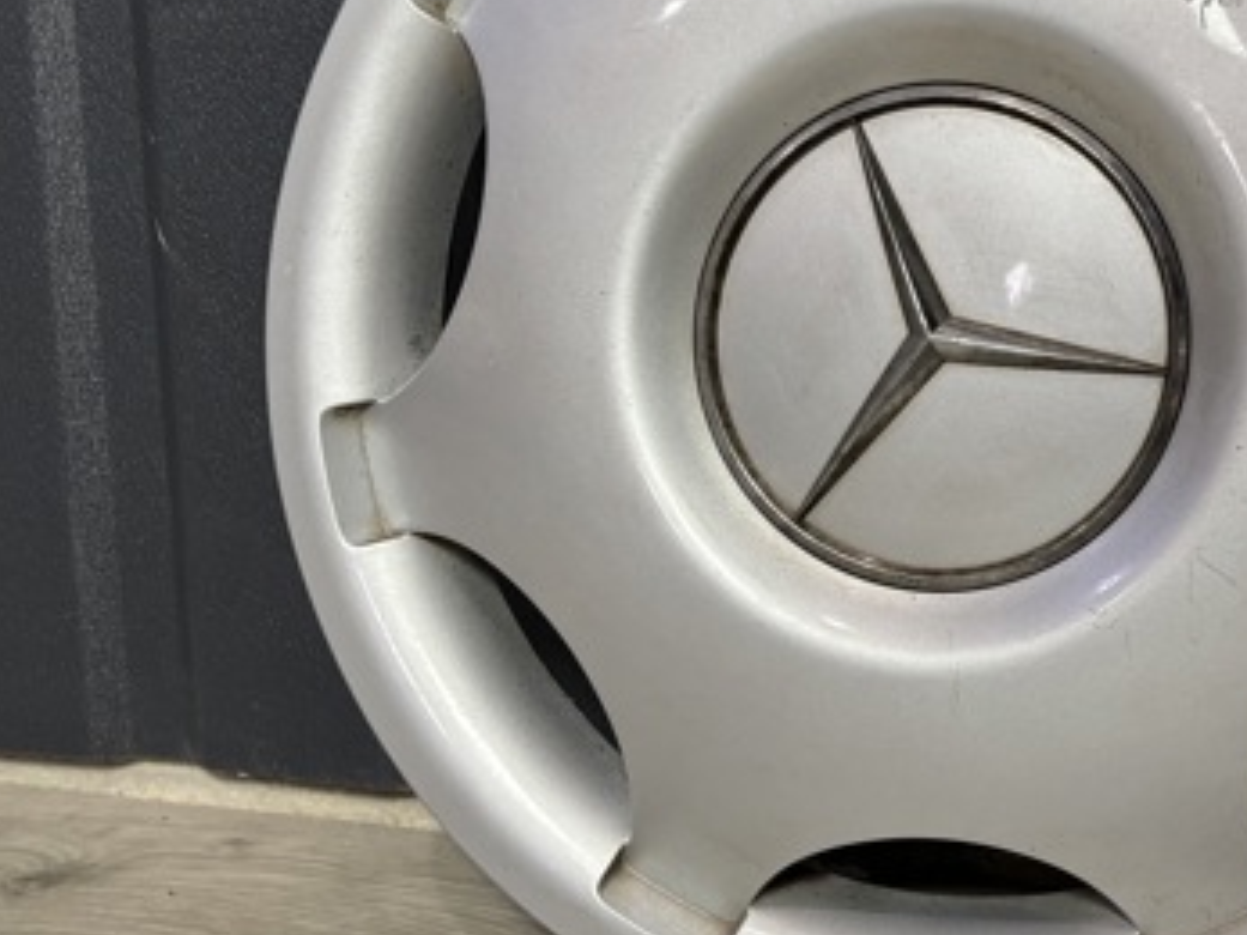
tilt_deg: -8.8
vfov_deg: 30.1
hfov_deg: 37.7
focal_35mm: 48
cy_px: 345
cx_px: 1064
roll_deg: -1.3
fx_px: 1729
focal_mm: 5.96
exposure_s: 1/50
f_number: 1.6
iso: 160
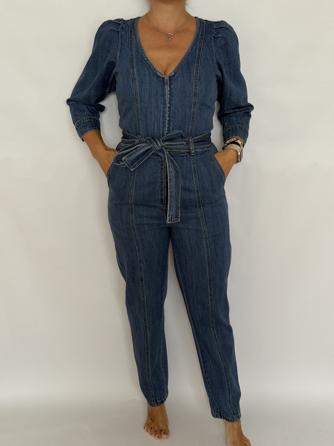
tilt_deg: -18.4
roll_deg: -0.6
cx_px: 167
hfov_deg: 30.3
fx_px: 618
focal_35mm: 48
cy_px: 223
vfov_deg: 39.7
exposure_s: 1/60
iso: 160
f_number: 1.78
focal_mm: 6.76
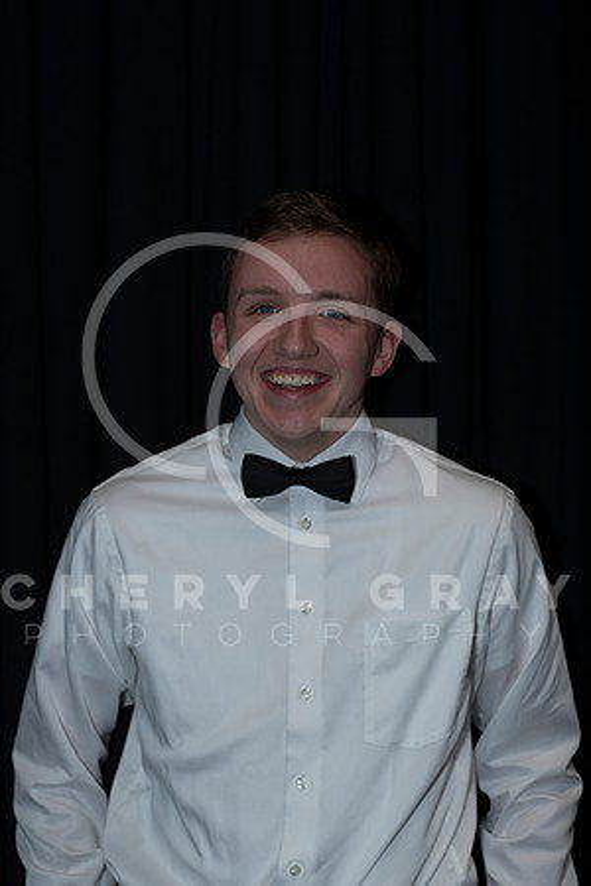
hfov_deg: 18.2
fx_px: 1847
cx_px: 296
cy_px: 443
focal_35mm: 75
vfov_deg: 27.0
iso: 250
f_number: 2.8
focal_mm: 50
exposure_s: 1/400
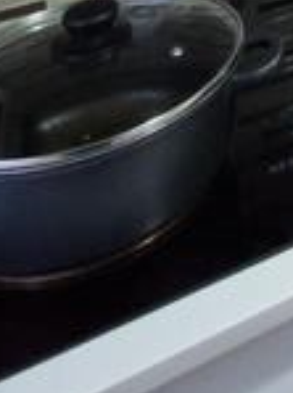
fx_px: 793
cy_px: -343
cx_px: 575
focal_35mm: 70
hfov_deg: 16.4
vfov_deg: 19.5
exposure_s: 1/33
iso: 500
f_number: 2.2
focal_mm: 1.74
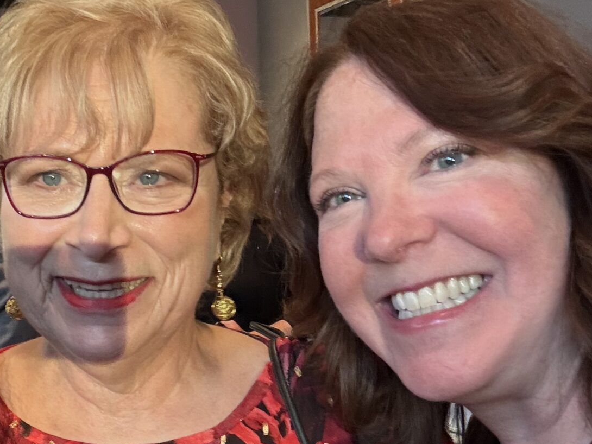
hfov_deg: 34.6
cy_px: 277
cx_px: 135
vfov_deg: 27.0
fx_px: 924
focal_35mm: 54
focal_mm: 2.69
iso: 200
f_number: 1.9
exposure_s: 1/40
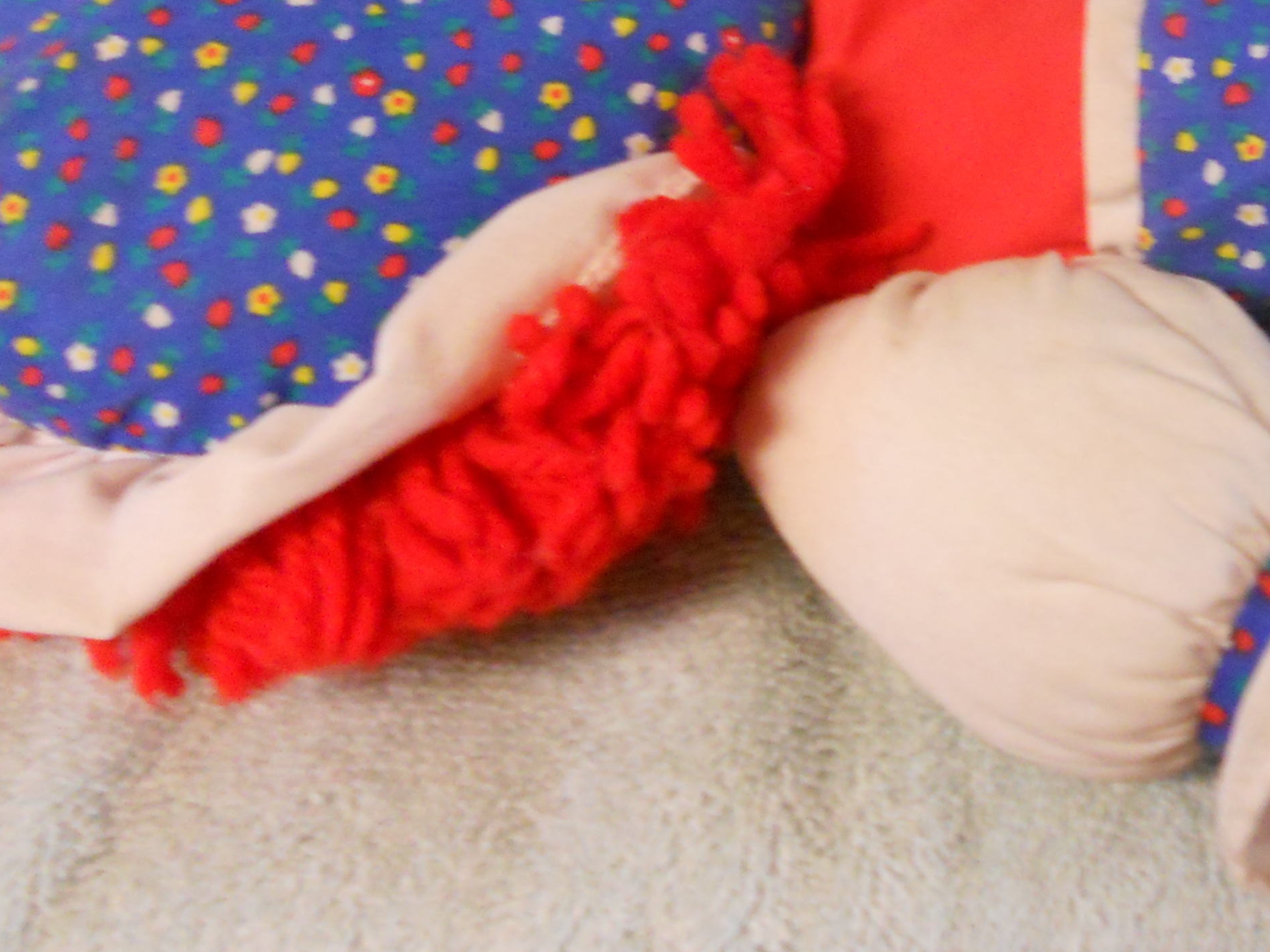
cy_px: -31
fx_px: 2495
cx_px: 1132
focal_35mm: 68
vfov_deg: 20.8
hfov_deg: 27.6
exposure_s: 1/20
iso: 400
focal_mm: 5.8
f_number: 3.5
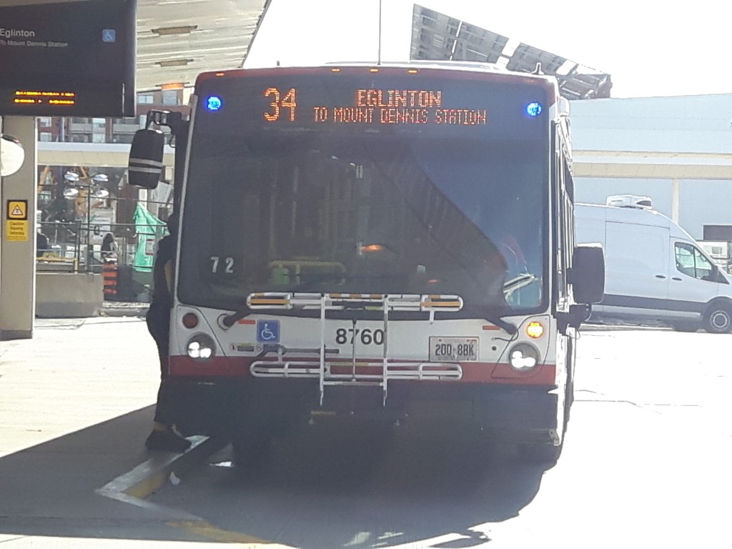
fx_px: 656
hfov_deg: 58.4
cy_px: 274
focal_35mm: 31
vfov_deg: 45.4
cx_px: 366
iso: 40
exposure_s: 1/554
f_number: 1.9
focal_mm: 3.7
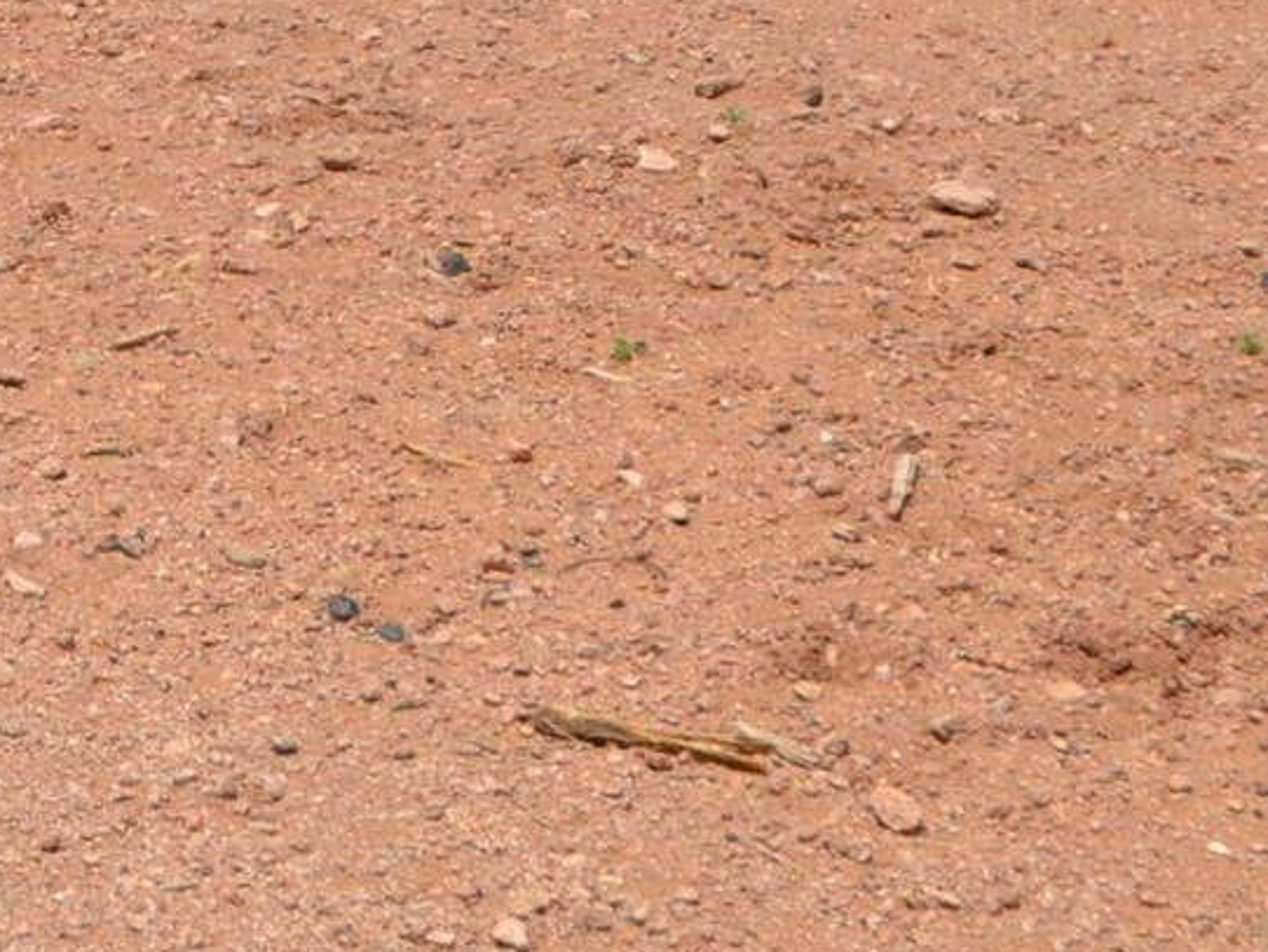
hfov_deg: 8.9
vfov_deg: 6.8
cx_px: -1315
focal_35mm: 208
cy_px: -1118
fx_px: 7621
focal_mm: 26
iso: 100
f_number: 9
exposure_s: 1/320
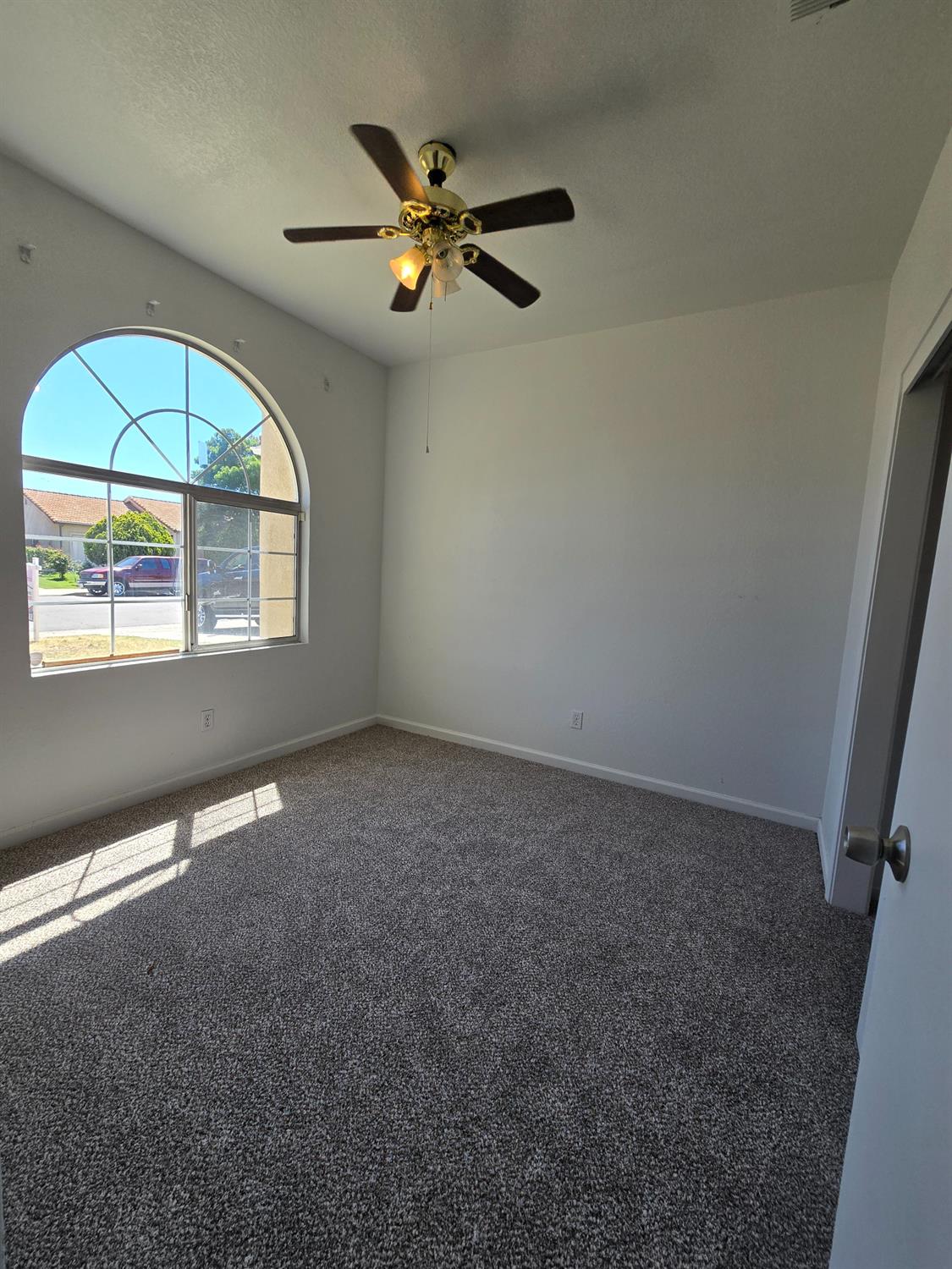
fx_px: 477
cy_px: 634
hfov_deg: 89.9
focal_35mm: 13
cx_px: 476
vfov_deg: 106.2
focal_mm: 2.2
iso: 50
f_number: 2.2
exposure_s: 1/445
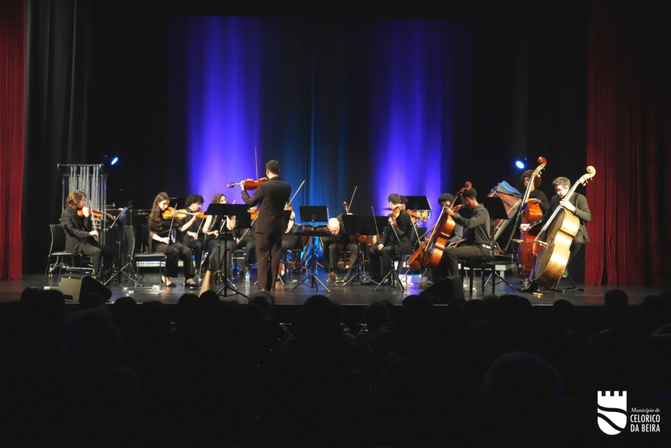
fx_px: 820
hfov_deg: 44.5
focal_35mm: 44
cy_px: 224
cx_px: 336
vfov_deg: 30.5
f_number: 8
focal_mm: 44
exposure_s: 1/60
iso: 12800
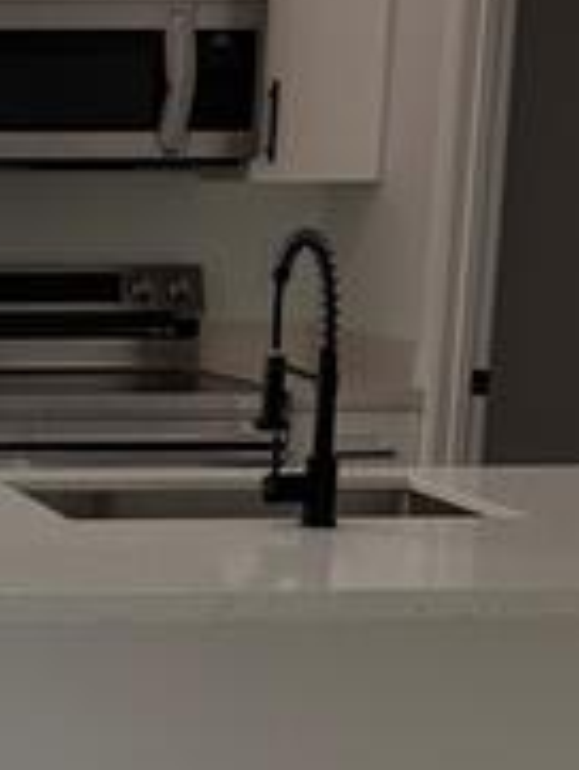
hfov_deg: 13.3
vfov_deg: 19.2
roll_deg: -0.9
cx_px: -413
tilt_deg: -7.4
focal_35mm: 102
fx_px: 2272
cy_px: 510
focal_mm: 6.76
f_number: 1.78
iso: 100
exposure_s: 1/1174
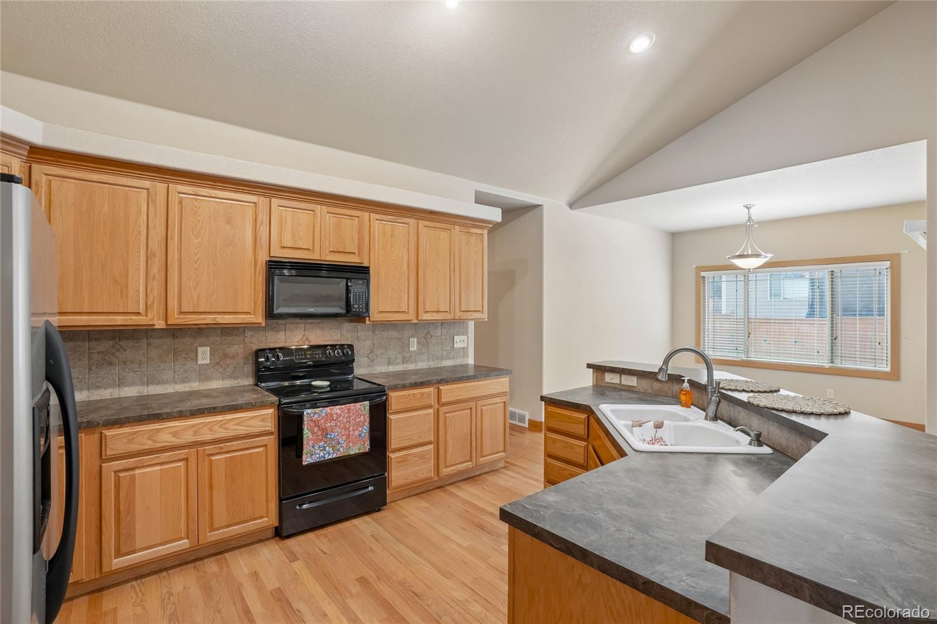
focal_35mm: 16
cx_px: 468
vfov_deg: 72.0
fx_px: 429
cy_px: 312
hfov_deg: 95.0
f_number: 8
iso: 400
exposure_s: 1/13
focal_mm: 11
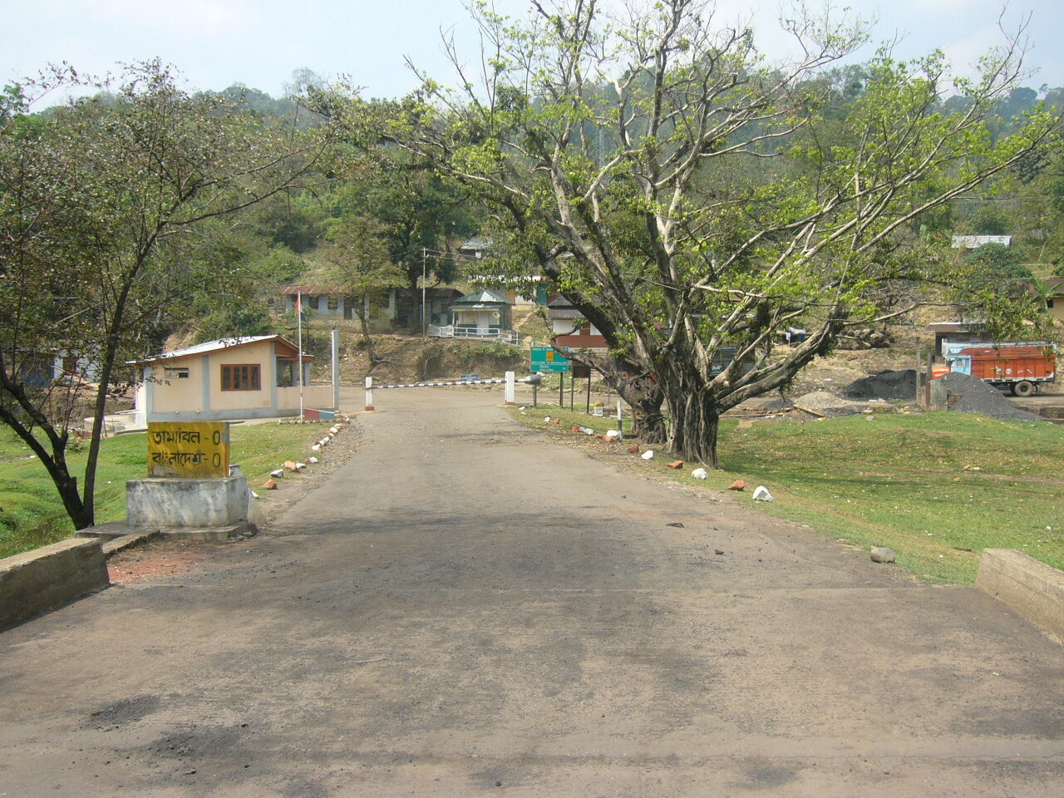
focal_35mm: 35
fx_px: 1076
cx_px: 532
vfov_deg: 40.7
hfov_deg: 52.6
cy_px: 399
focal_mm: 5.8
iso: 50
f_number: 8
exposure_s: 1/80
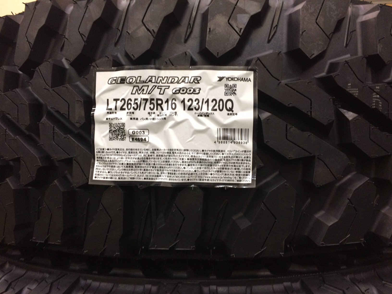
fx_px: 328
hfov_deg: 61.7
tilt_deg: -0.1
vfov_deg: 48.2
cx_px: 196
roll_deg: +0.9
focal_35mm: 29
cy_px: 147
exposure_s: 1/30
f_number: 2.2
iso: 125
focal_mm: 4.15
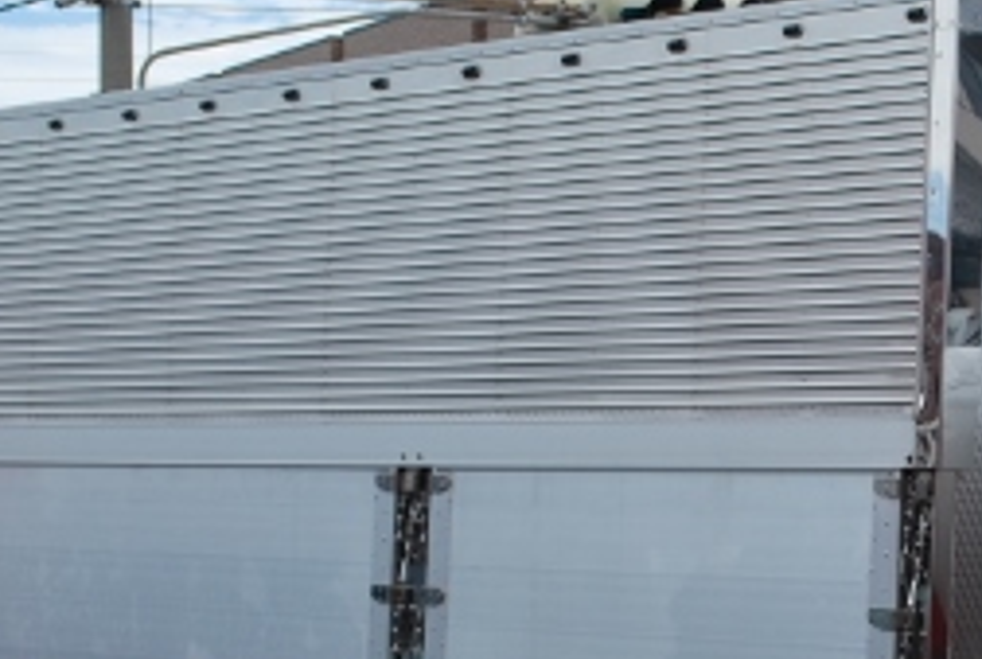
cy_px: 554
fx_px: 3642
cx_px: 963
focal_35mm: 133
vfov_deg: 10.3
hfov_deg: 15.1
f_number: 8
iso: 100
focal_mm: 35
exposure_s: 1/250
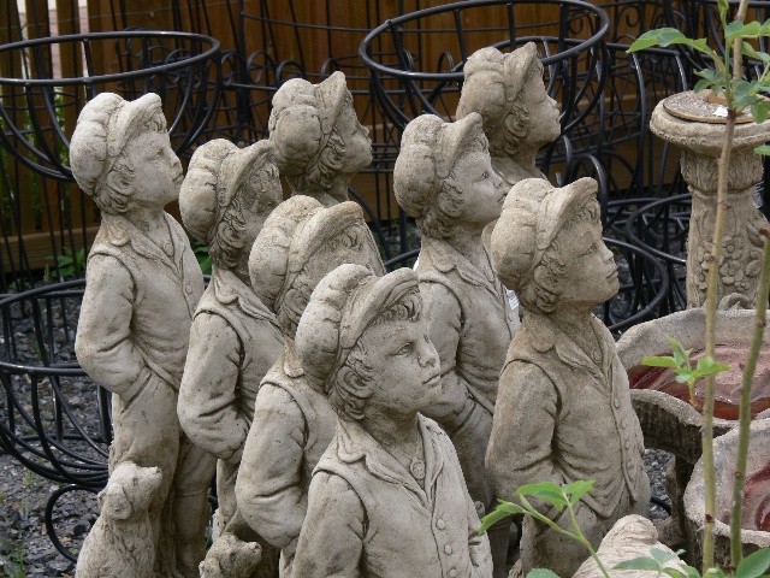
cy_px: 289
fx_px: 2313
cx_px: 385
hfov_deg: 18.9
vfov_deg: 14.2
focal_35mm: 104
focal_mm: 22
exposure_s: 1/160
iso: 80
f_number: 5.6
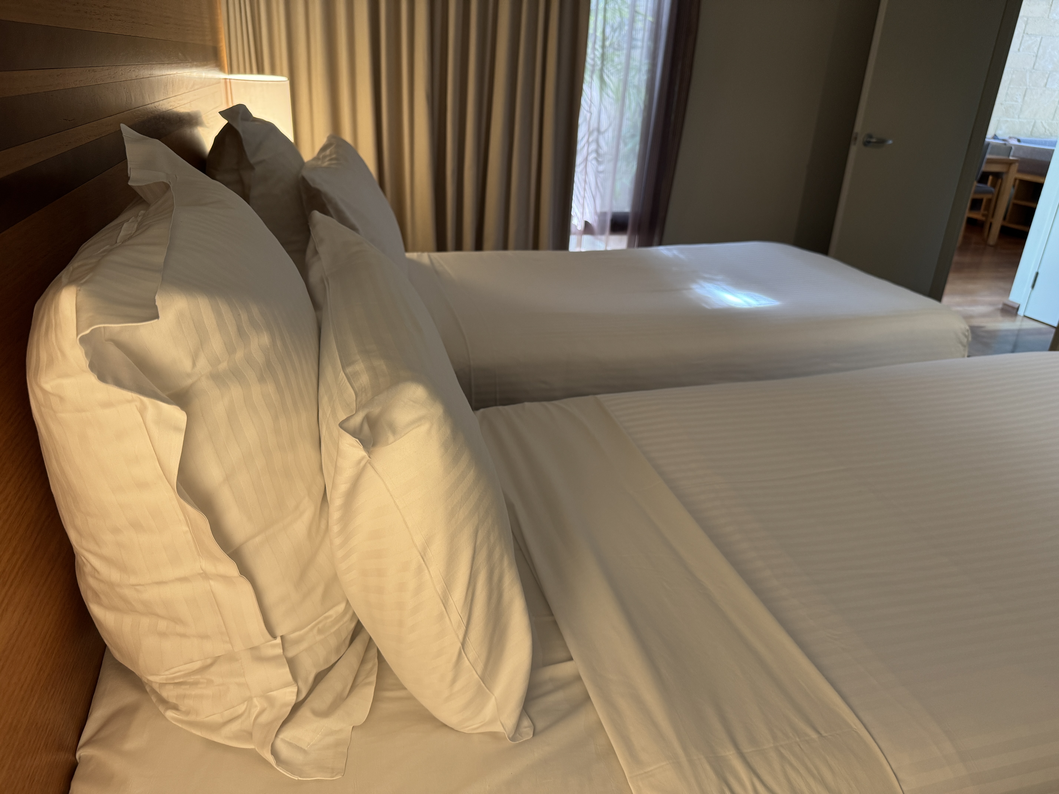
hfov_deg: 71.6
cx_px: 530
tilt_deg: -23.5
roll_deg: -3.3
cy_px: 397
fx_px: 734
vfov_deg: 56.8
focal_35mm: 24
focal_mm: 6.76
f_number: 1.78
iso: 200
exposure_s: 1/50
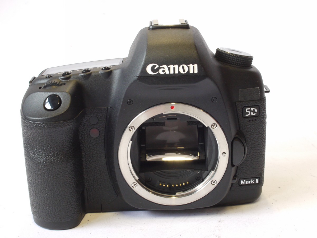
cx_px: 158
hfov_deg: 32.2
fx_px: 549
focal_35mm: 60
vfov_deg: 24.4
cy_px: 119
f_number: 10
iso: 800
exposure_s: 1/30
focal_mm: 30
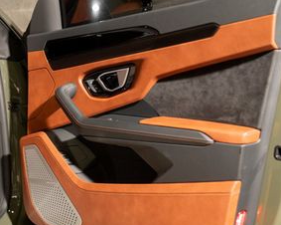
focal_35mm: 51
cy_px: 132
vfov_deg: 29.6
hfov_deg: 34.1
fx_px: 424
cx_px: 15
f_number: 3.5
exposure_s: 1/50
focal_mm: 24
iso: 400
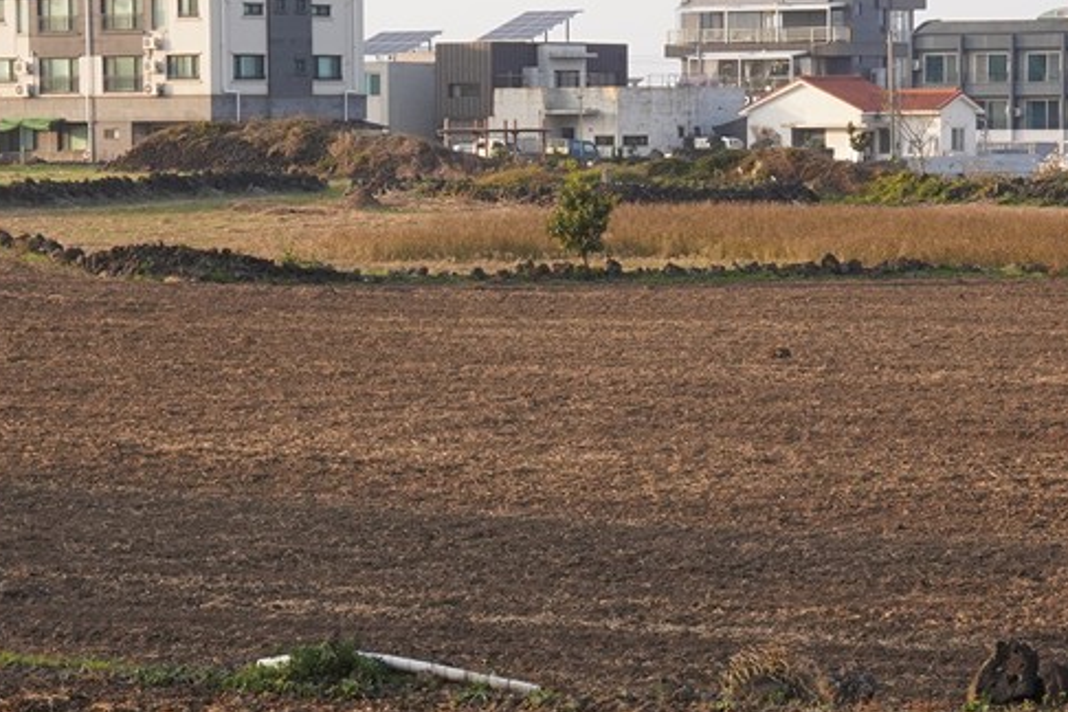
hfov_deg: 14.3
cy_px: 637
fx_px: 4272
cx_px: 547
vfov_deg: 9.5
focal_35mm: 144
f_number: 11
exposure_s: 1/100
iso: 400
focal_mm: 35
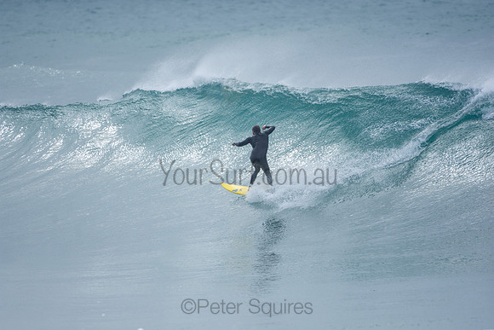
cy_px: 165
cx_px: 247
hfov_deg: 2.7
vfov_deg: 1.8
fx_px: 10294
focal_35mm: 750
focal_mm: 500
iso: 125
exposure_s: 1/800
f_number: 5.6
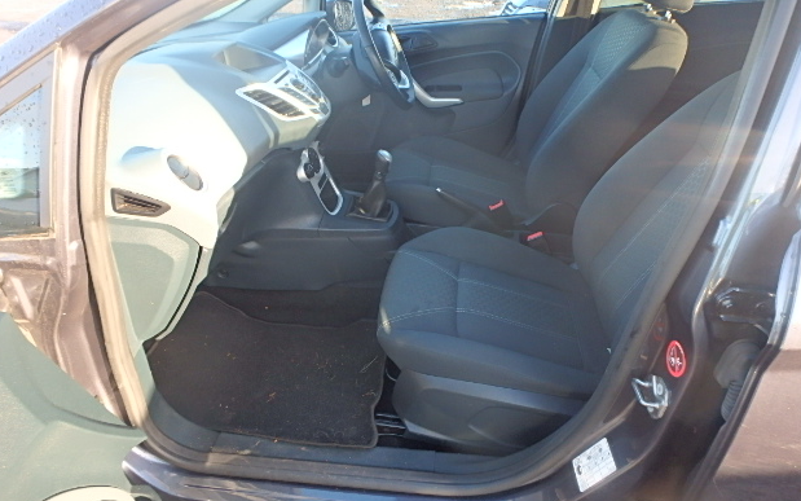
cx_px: 396
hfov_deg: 77.1
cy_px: 249
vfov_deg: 53.0
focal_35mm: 23
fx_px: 502
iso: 200
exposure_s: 1/60
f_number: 3.5
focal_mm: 3.7
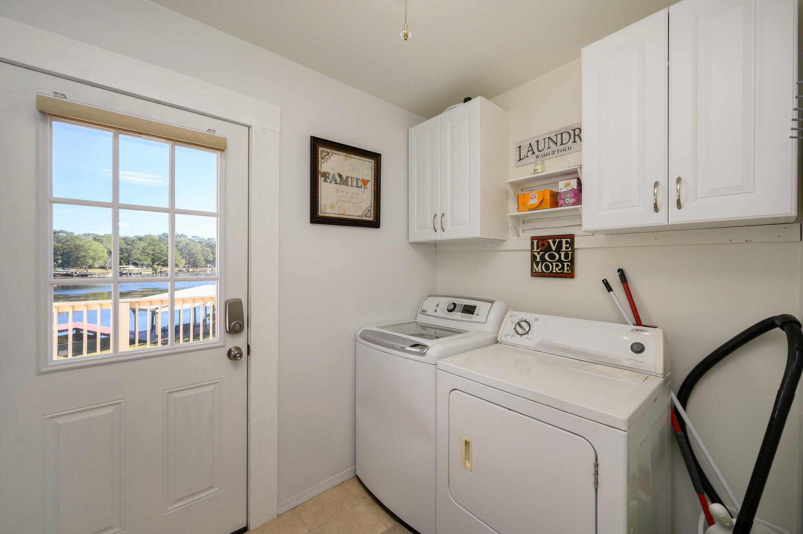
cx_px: 402
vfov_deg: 81.1
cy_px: 267
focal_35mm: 14
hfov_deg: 104.3
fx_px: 312
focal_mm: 14
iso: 250
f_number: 9
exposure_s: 1/125
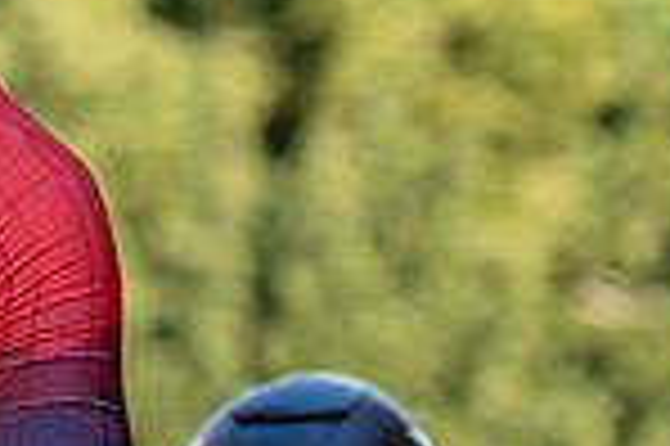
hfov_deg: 2.5
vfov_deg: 1.6
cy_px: 680
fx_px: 15579
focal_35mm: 838
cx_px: -419
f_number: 3.5
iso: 200
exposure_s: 1/1000
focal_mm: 104
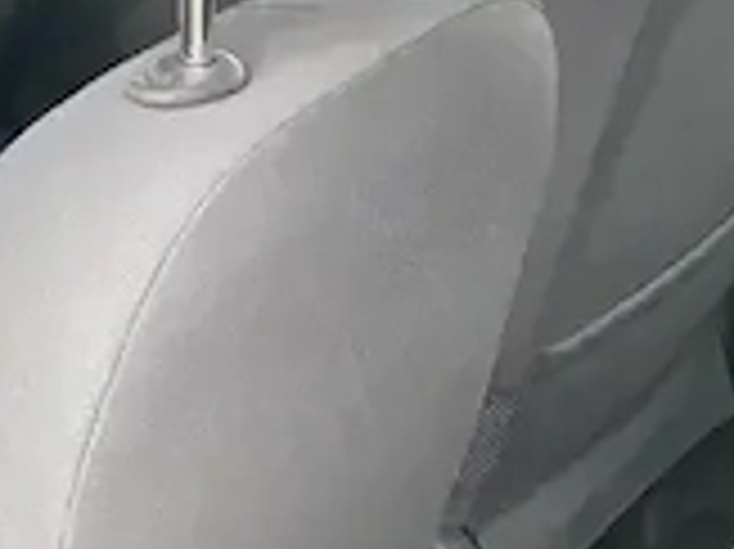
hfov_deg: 20.2
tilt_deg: -25.1
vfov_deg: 15.3
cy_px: 378
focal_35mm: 96
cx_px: 585
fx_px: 2034
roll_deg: +5.2
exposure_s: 1/122
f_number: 1.8
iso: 40
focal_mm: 4.25
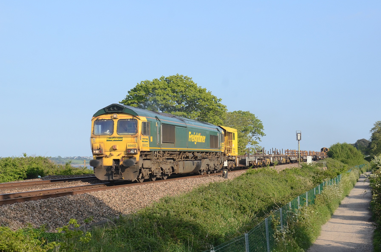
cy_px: 132
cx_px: 201
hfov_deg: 32.9
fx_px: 644
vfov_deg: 22.2
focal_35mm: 61
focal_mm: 38
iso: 400
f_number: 6.3
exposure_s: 1/800
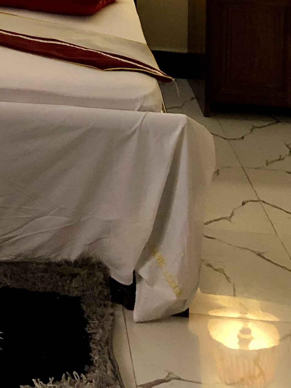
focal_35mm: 92
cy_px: -240
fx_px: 1031
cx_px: -136
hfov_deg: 15.0
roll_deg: -0.7
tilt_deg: -0.5
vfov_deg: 18.2
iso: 80
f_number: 1.8
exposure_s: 1/17
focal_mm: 3.99
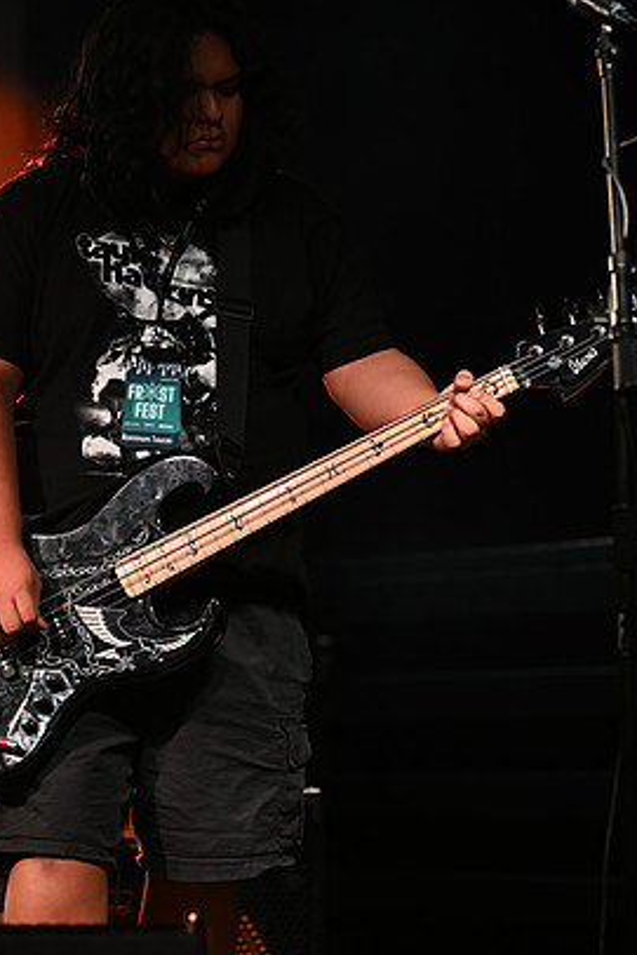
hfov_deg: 4.8
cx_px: 269
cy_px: 452
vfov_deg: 7.2
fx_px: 7584
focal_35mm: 286
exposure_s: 1/400
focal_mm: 200
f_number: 3.5
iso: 1600
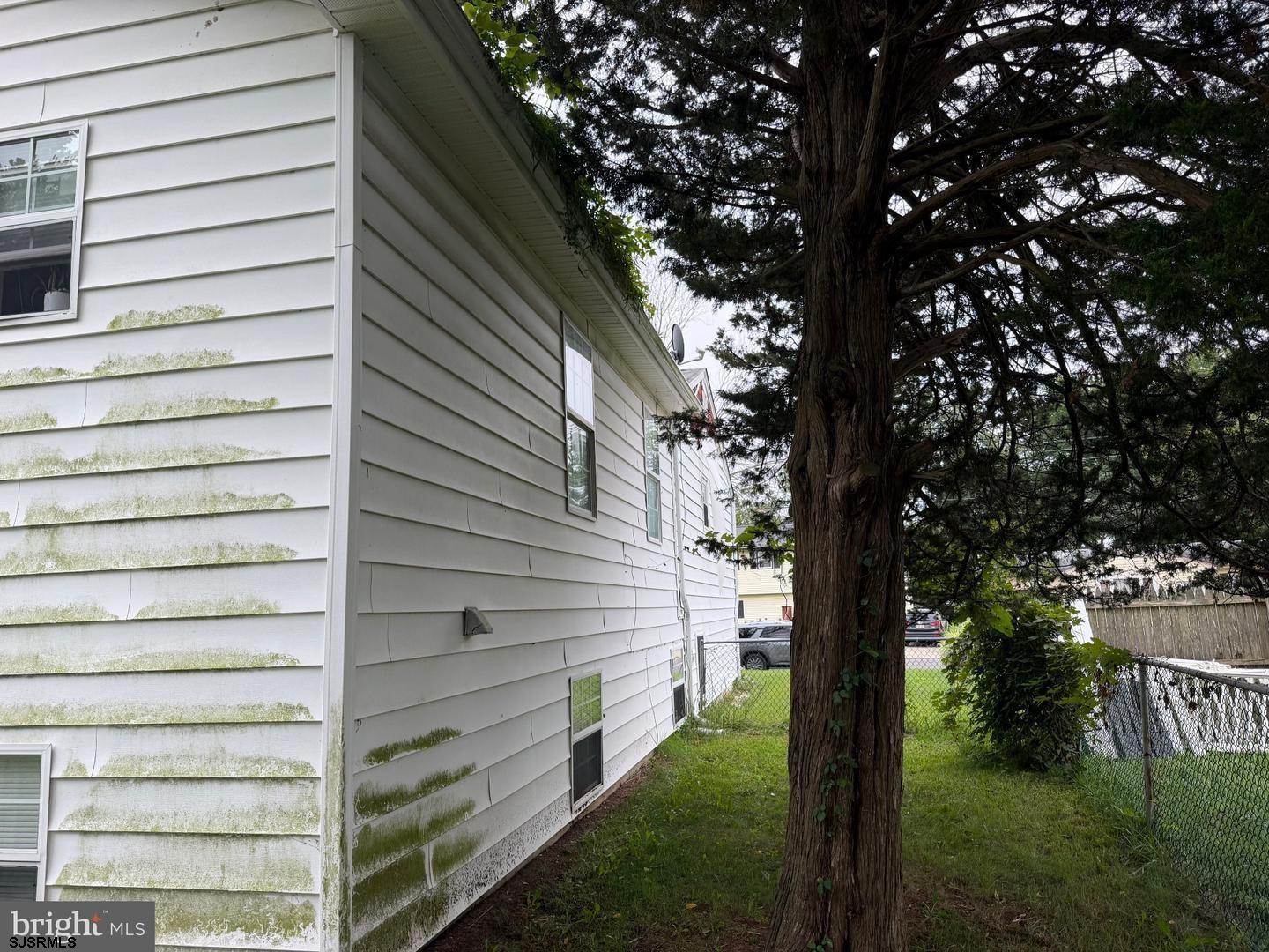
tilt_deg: +9.8
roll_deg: +2.1
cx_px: 634
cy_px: 476
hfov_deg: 71.6
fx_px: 880
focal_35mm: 24
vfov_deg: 56.8
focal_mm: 6.76
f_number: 1.78
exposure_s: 1/121
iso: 64
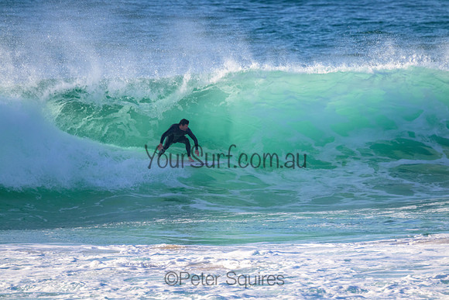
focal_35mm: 800
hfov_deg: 2.6
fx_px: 9980
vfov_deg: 1.7
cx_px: 224
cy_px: 150
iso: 1400
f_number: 11
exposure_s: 1/1250
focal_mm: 800
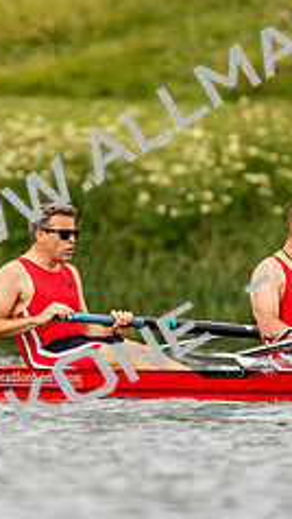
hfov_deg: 0.8
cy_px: 295
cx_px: 146
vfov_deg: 1.4
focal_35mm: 1529
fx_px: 21031
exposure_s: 1/2000
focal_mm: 600
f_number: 6.3
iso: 400
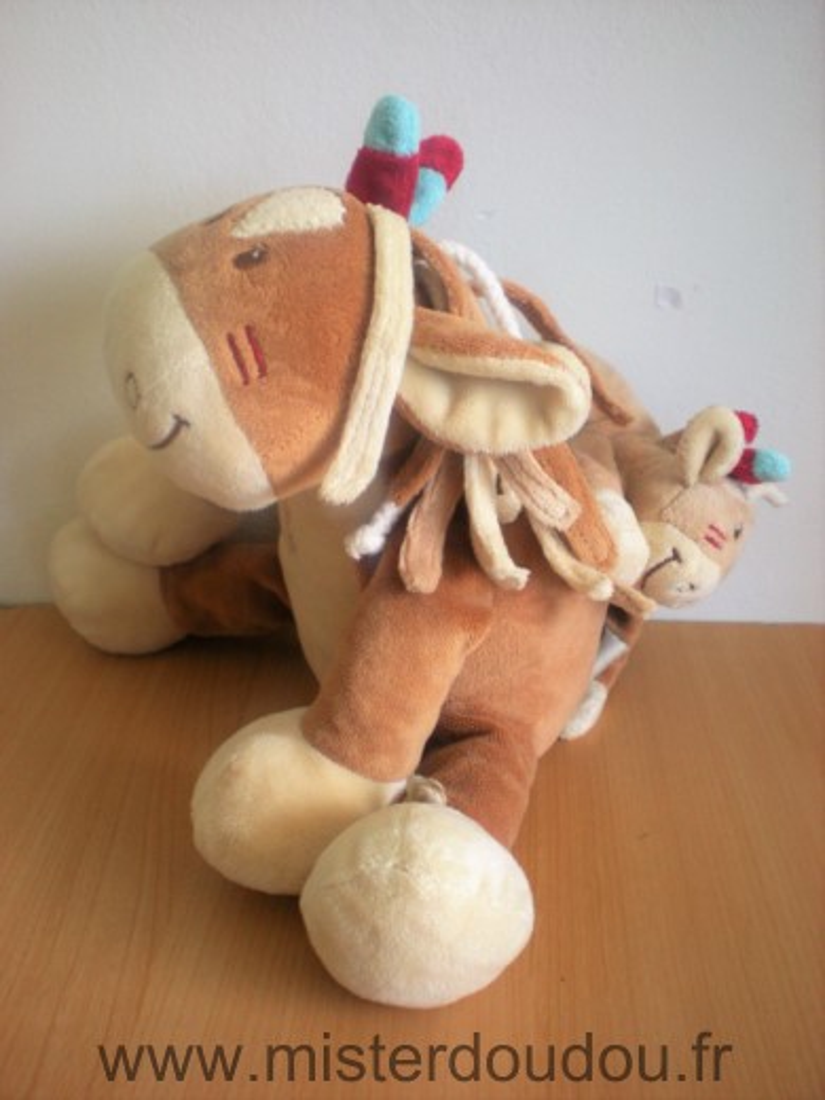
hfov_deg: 37.7
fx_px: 1208
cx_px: 412
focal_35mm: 38
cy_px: 550
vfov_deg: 49.0
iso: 165
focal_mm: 6.3
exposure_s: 1/60.7
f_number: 3.1
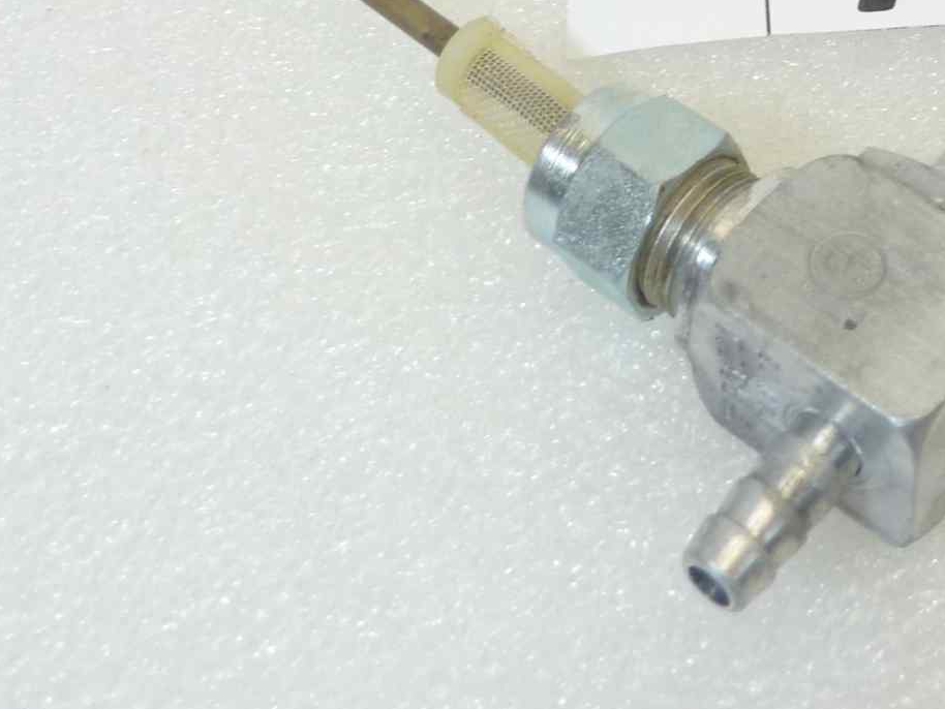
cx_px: 765
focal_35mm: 70
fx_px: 1911
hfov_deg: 27.2
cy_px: -235
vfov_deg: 19.3
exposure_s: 1/40
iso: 80
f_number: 3.3
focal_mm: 4.1
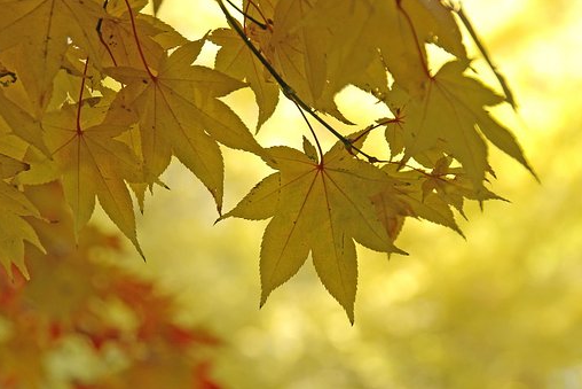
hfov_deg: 16.9
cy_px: 195
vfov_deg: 11.3
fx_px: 1957
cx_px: 290
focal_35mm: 121
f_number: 5.6
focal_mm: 80
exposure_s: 1/125
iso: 200
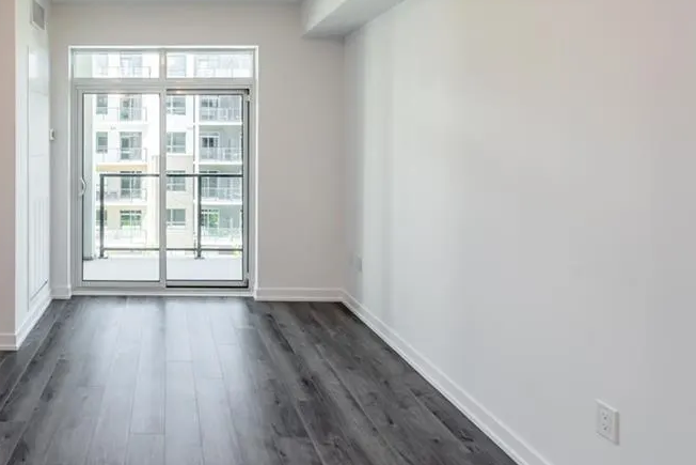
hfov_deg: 72.1
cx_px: 159
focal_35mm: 22
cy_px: 147
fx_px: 425
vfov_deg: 55.8
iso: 140
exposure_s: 1/50
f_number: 6.3
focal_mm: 14
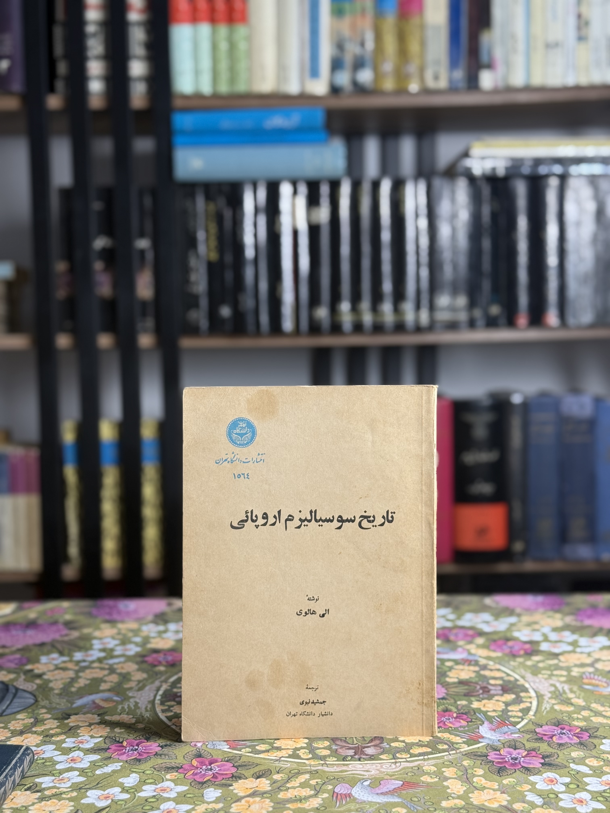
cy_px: 406
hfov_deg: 30.3
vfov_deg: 39.7
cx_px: 305
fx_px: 1128
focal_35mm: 48
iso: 64
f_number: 1.78
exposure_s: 1/100
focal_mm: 6.76
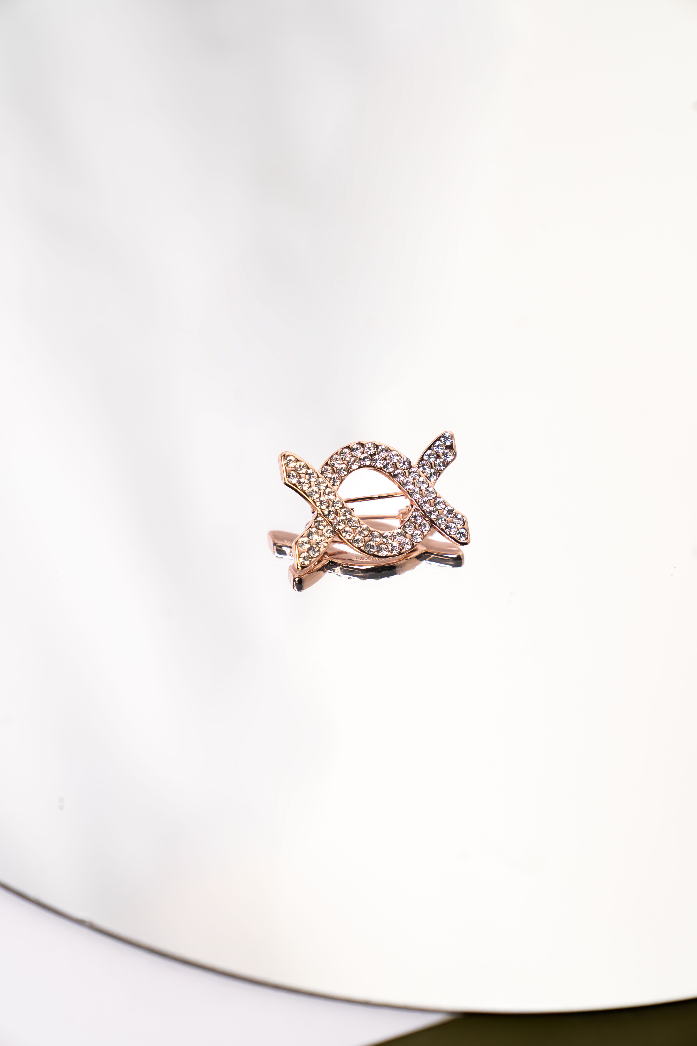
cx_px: 348
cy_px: 523
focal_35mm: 70
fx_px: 2033
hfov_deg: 19.5
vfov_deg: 28.8
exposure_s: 1/125
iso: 160
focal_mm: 70
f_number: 7.1
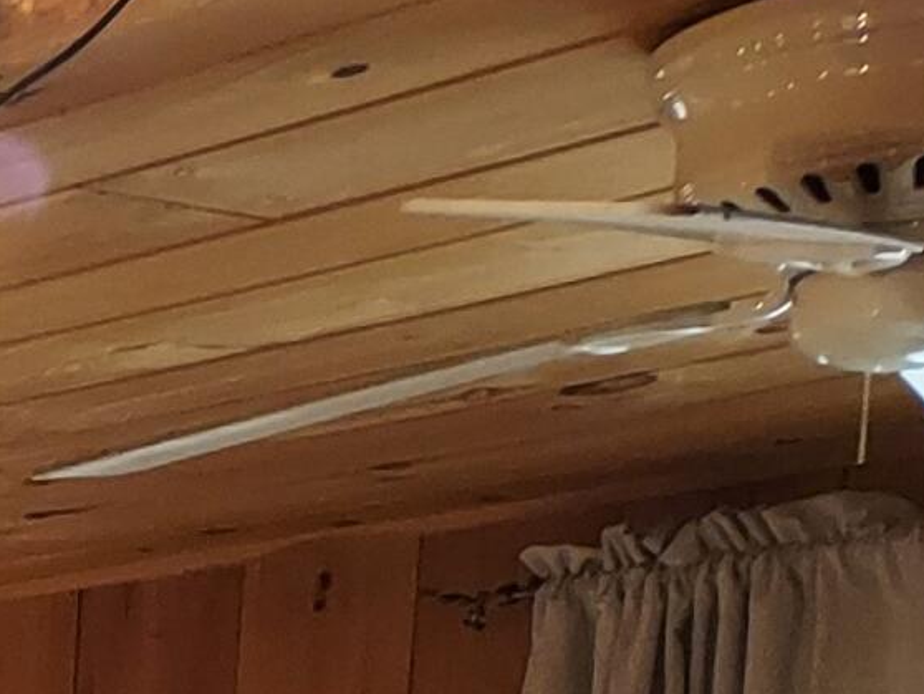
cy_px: 1608
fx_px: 3445
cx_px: -1442
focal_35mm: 129
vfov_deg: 10.2
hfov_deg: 11.8
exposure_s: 1/60
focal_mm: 4.6
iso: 400
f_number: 1.8
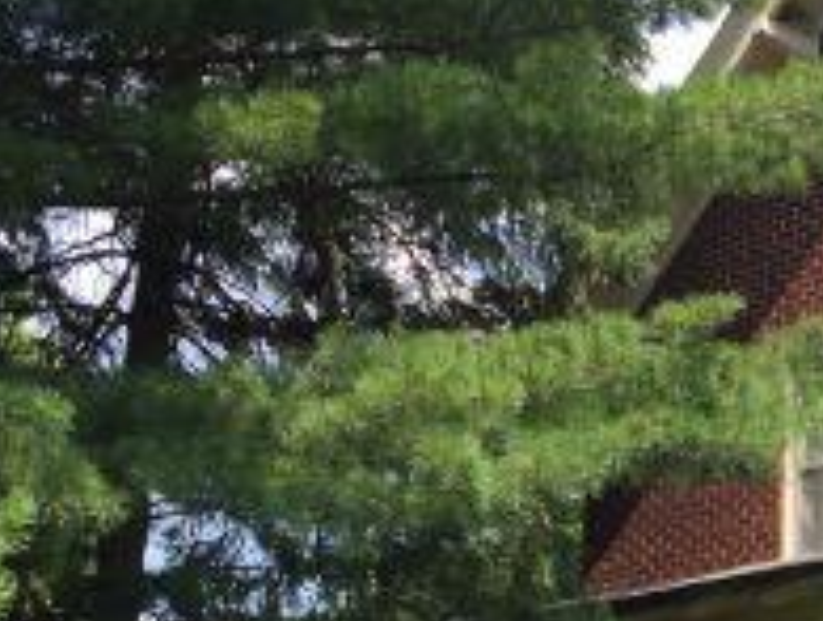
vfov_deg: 15.3
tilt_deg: +8.3
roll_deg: -1.4
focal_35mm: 95
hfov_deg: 19.1
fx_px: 2263
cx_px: 1076
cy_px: 634
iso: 32
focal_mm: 4.15
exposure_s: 1/746
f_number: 2.2
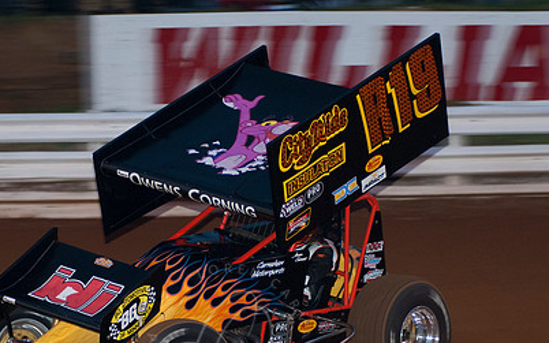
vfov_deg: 6.2
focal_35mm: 210
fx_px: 3141
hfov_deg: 10.0
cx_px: 228
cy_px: 219
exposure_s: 1/250
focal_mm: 95
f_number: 3.2
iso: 250
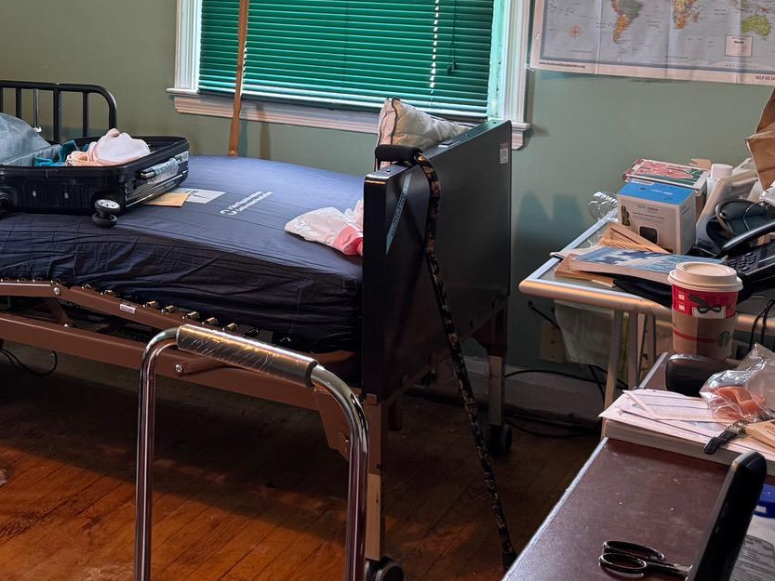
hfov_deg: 30.9
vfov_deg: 24.2
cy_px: 66
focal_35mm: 59
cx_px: 44
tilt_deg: -8.6
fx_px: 1321
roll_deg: -0.9
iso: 200
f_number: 1.78
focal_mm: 6.76
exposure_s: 1/60
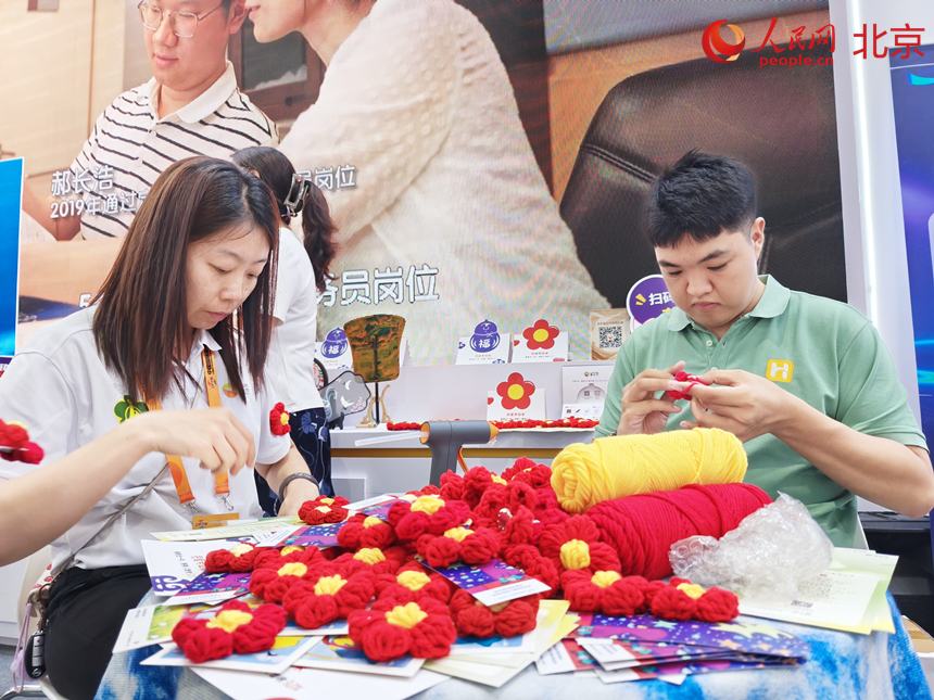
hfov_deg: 73.9
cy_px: 350
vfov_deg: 58.9
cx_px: 467
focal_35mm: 23
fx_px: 621
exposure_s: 1/120
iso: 250
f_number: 1.6
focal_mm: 6.06
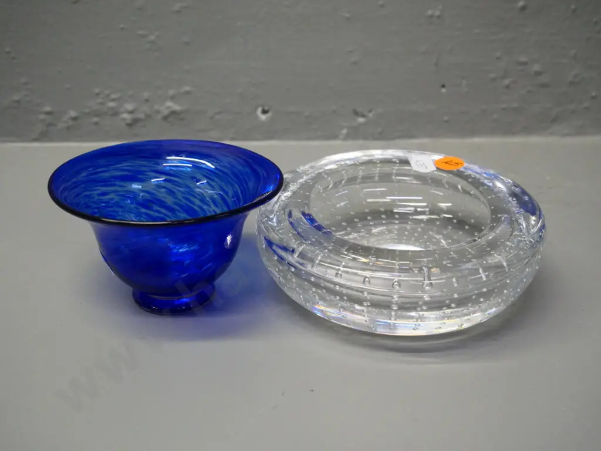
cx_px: 300
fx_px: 799
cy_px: 226
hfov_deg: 41.2
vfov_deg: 31.5
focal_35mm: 46
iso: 3200
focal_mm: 23
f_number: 5
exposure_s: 1/160
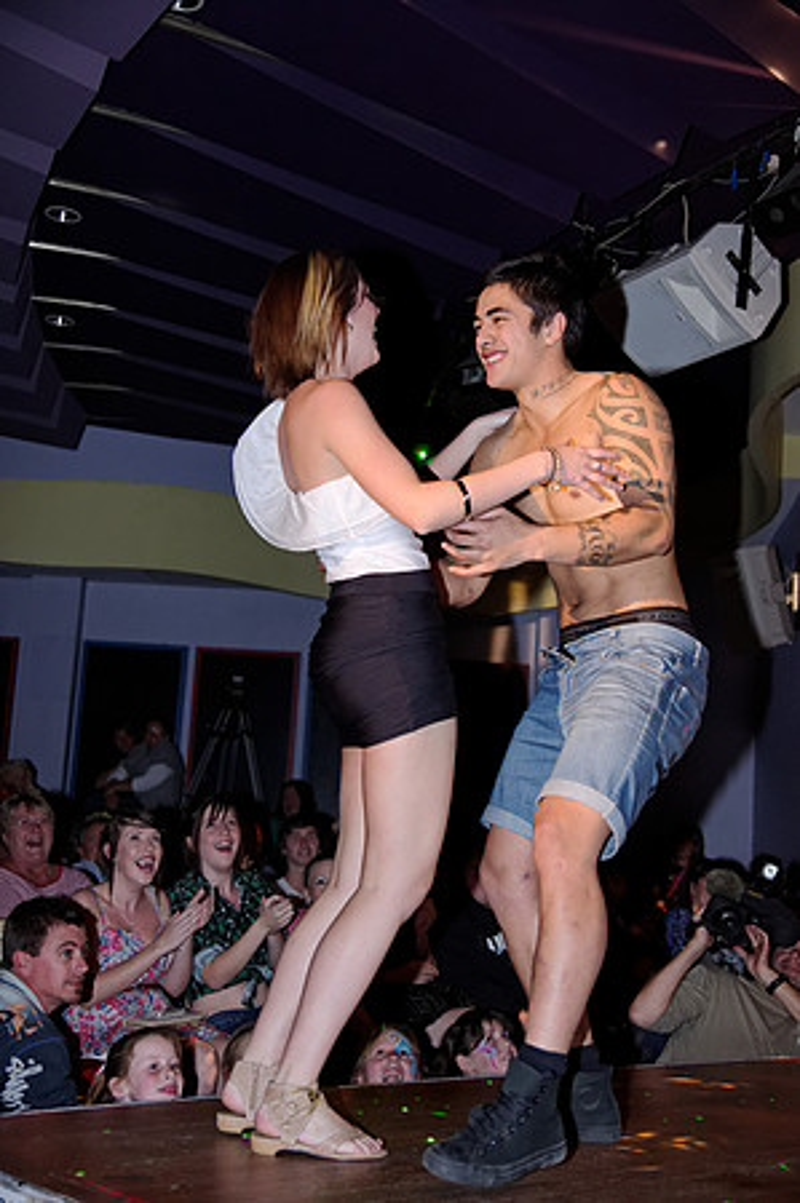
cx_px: 400
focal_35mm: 49
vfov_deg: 40.4
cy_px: 602
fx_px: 1637
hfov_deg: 27.5
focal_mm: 32.5
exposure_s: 1/180
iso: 1250
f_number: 2.8
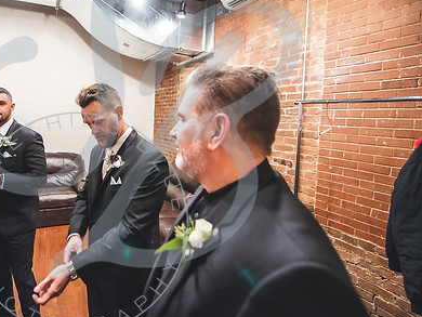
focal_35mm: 20
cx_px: 131
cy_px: 133
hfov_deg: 78.3
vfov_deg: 65.6
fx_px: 244
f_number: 2.8
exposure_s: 1/125
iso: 2500
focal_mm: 14
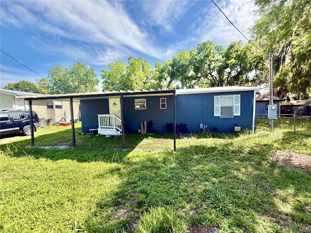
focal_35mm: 14
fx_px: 126
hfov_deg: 102.1
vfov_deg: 85.7
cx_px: 156
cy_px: 116
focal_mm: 2.22
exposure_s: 1/1001
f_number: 2.2
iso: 64
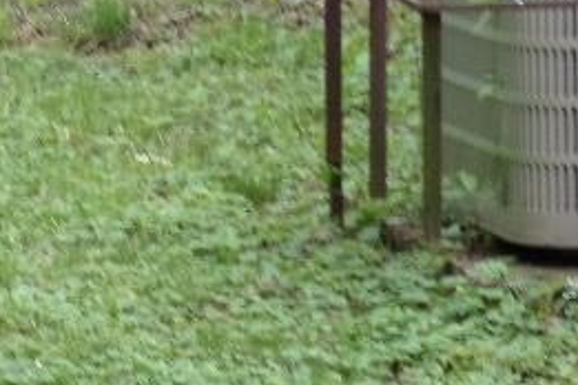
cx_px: 704
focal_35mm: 398
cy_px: 40
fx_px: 6390
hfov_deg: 5.2
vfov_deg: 3.5
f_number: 5.6
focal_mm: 28
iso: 200
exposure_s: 1/27
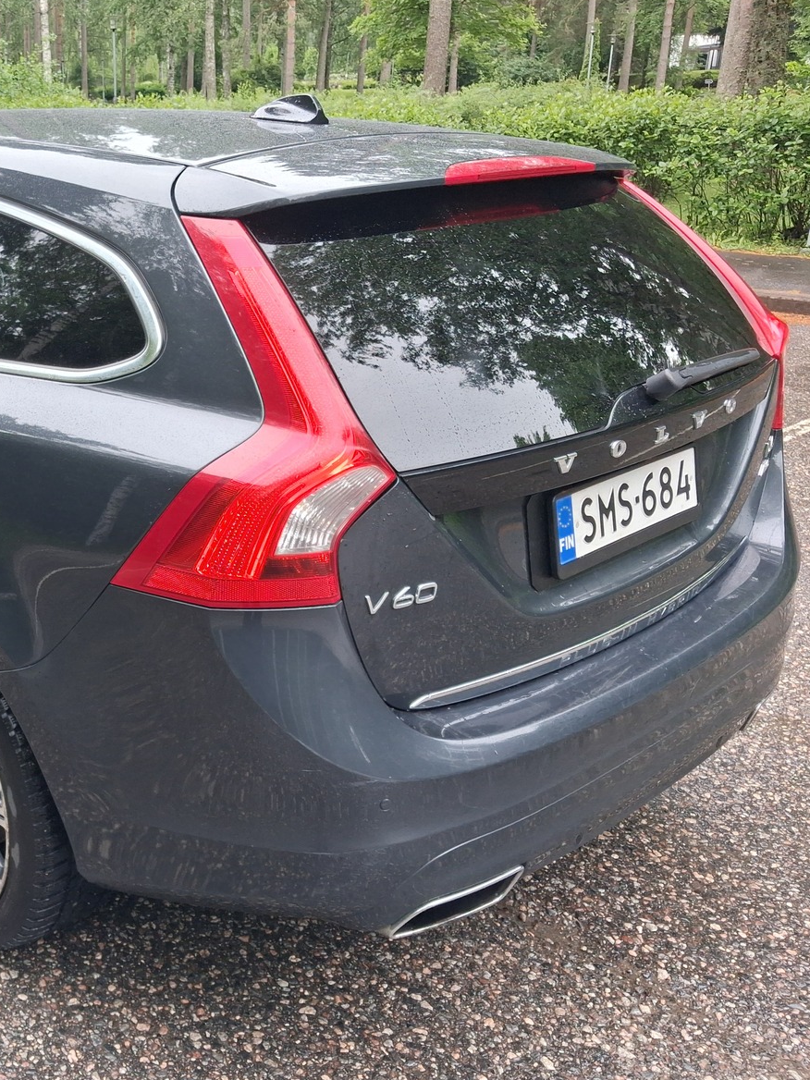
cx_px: 135
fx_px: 1154
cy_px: 544
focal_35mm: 37
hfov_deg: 37.0
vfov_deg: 50.1
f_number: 1.8
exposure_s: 1/100
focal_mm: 4
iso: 50
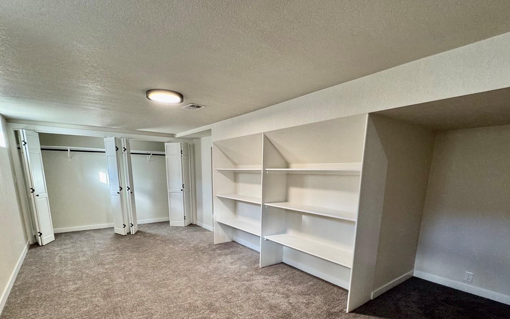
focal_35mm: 18
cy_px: 225
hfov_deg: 91.1
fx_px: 250
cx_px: 252
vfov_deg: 62.5
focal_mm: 2.22
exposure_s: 1/60
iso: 200
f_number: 2.2
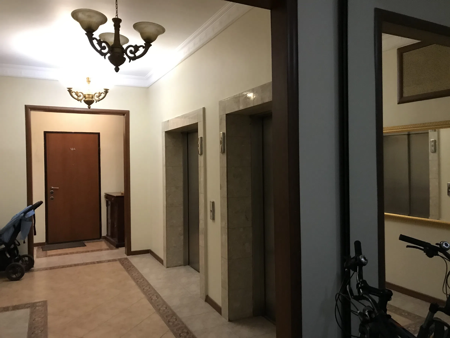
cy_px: 169
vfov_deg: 49.7
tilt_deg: -1.2
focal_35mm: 28
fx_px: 364
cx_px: 225
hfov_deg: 63.4
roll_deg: +0.0
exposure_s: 1/13
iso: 100
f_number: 1.8
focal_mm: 3.99
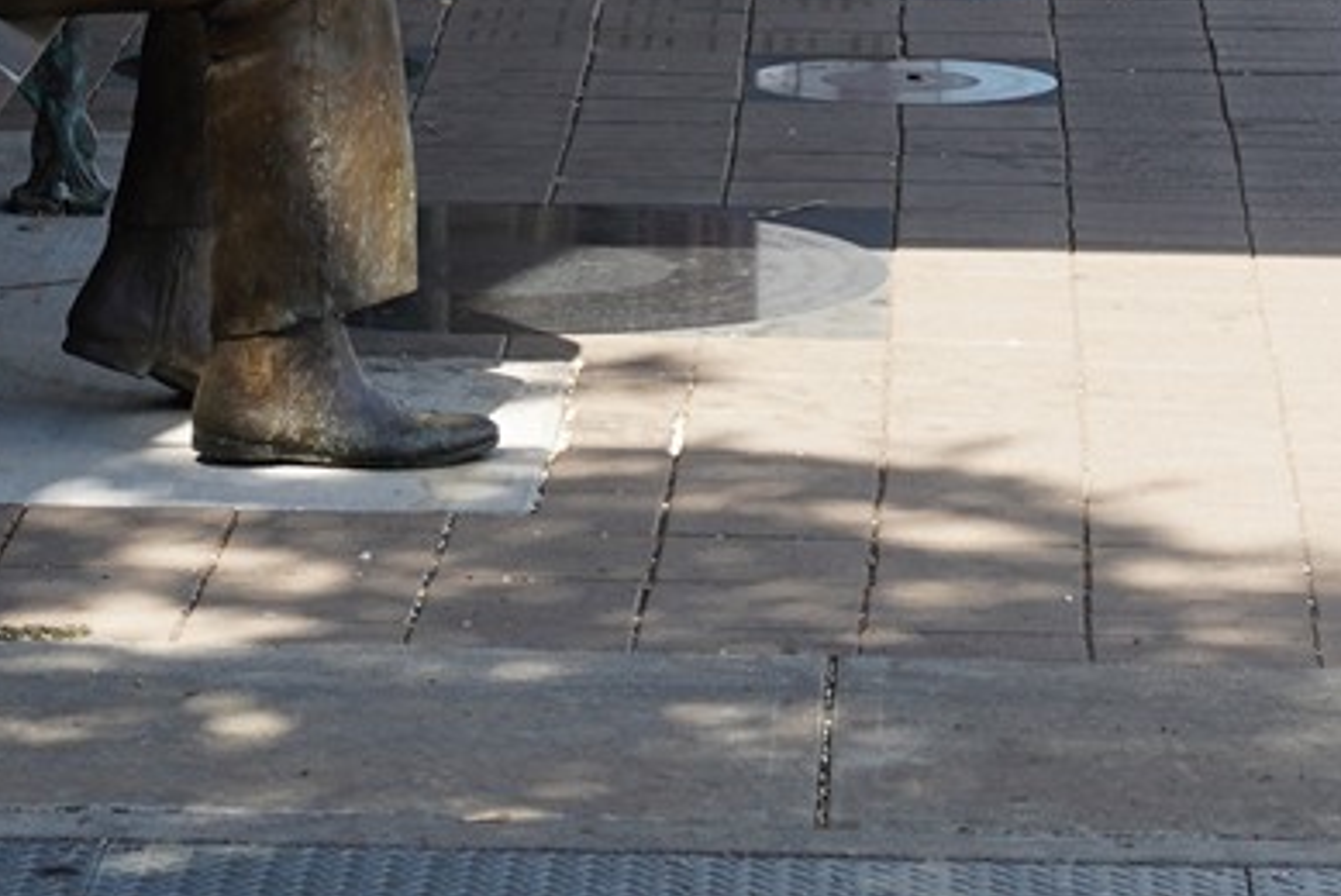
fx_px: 8425
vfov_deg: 5.9
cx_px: 831
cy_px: -1113
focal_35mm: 226
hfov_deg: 9.1
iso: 160
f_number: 5.6
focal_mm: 44
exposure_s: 1/100
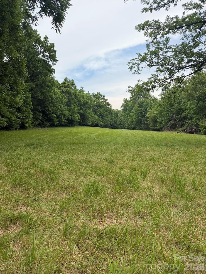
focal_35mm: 24
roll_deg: +1.7
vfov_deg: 71.6
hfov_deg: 56.8
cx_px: 103
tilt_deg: -4.9
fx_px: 190
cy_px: 137
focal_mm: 6.76
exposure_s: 1/1949
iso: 80
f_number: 1.78
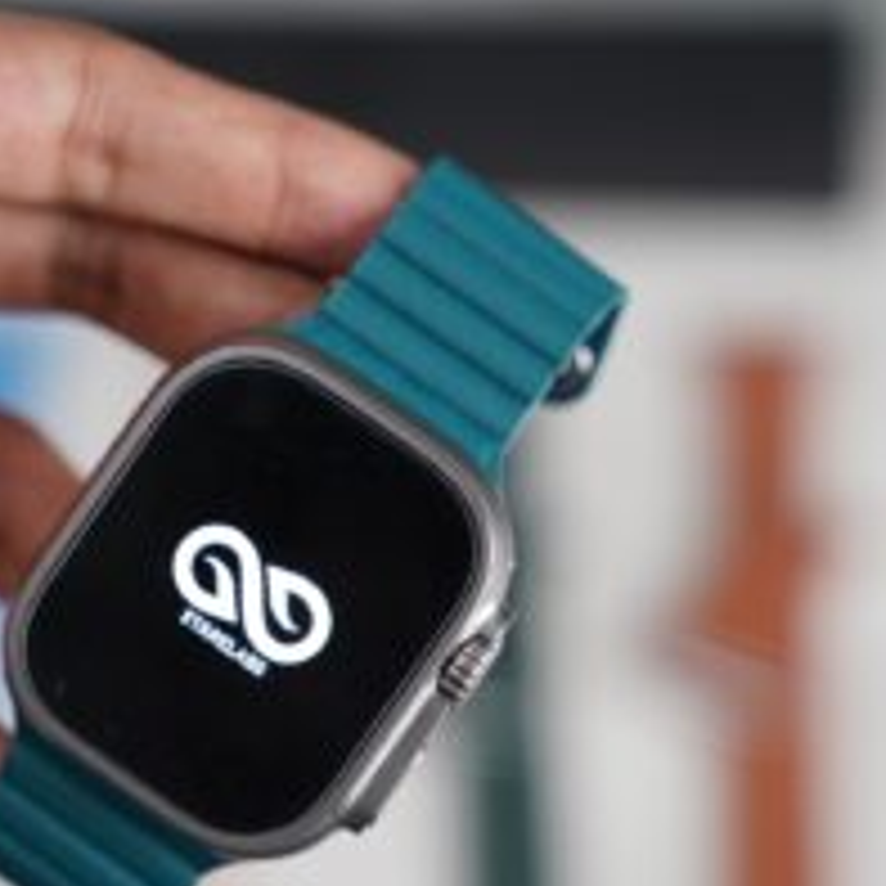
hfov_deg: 15.9
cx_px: 283
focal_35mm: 109
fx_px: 3156
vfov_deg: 16.0
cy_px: 515
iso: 1250
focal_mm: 63
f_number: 3.5
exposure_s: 1/90
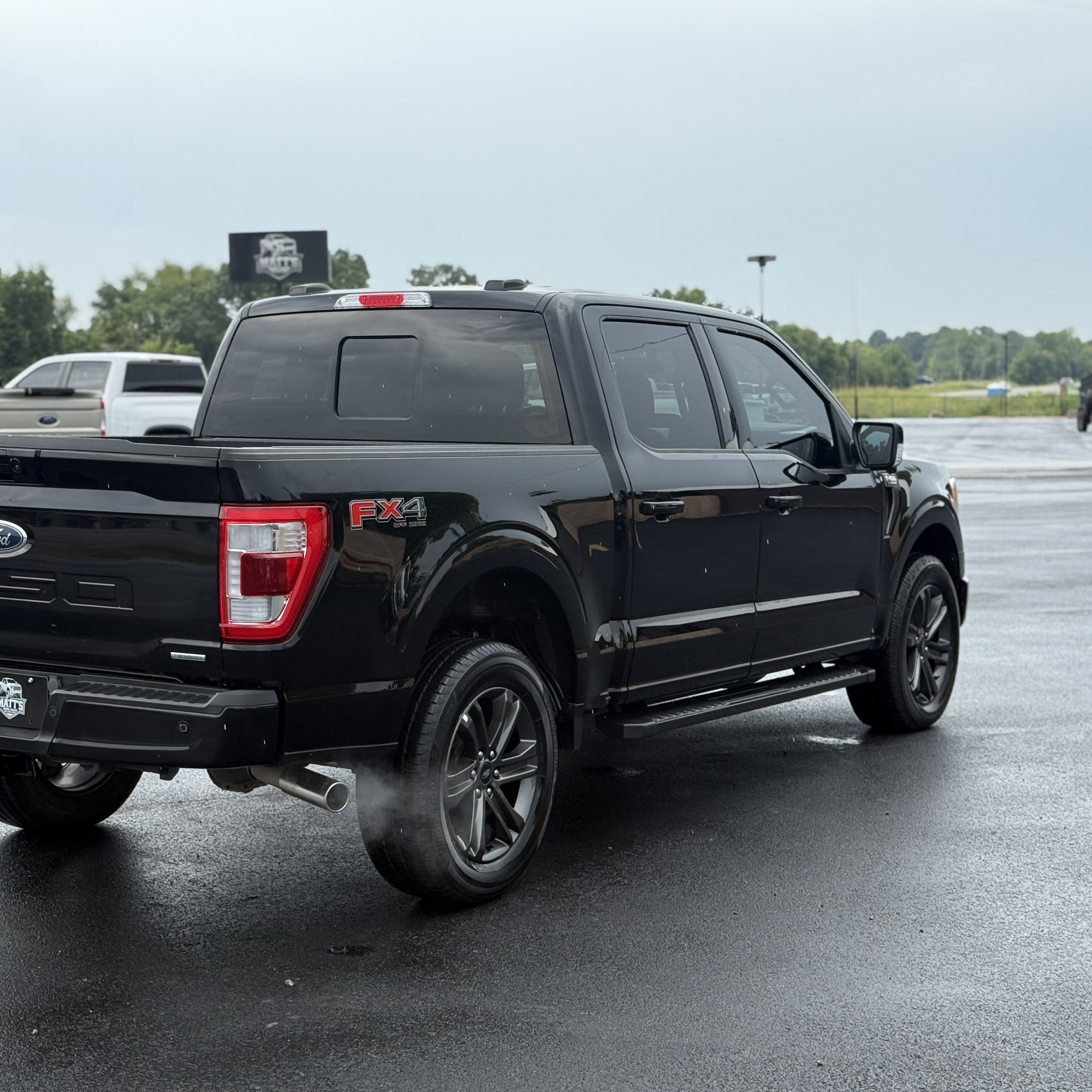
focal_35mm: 57
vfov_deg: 30.0
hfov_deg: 29.9
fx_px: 2034
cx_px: 401
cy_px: 544
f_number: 1.78
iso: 64
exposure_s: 1/1041
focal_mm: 6.76
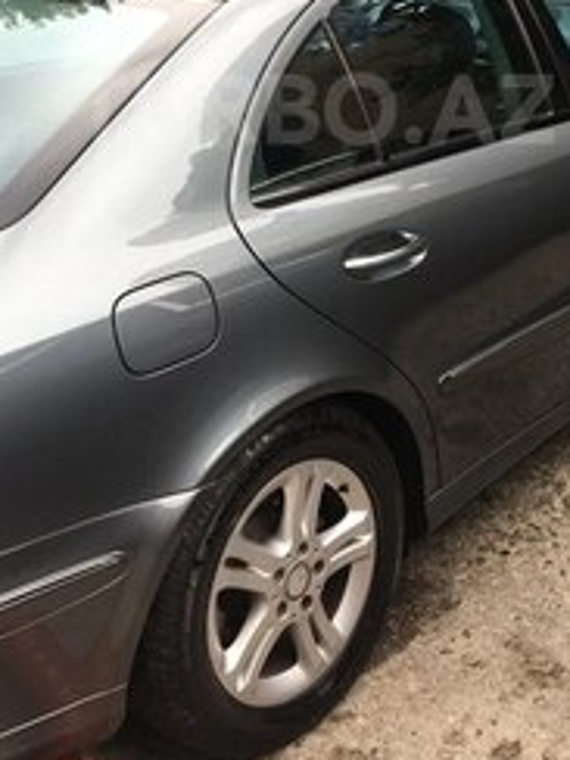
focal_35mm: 59
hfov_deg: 24.8
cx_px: 315
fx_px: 1295
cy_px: 109
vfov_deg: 31.5
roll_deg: +4.3
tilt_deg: -13.0
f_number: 2.2
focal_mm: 4.15
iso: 32
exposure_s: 1/100
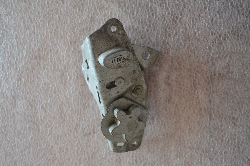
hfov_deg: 49.6
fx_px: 271
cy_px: 83
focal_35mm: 39
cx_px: 125
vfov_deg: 34.2
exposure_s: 1/60
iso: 560
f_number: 4.2
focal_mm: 26
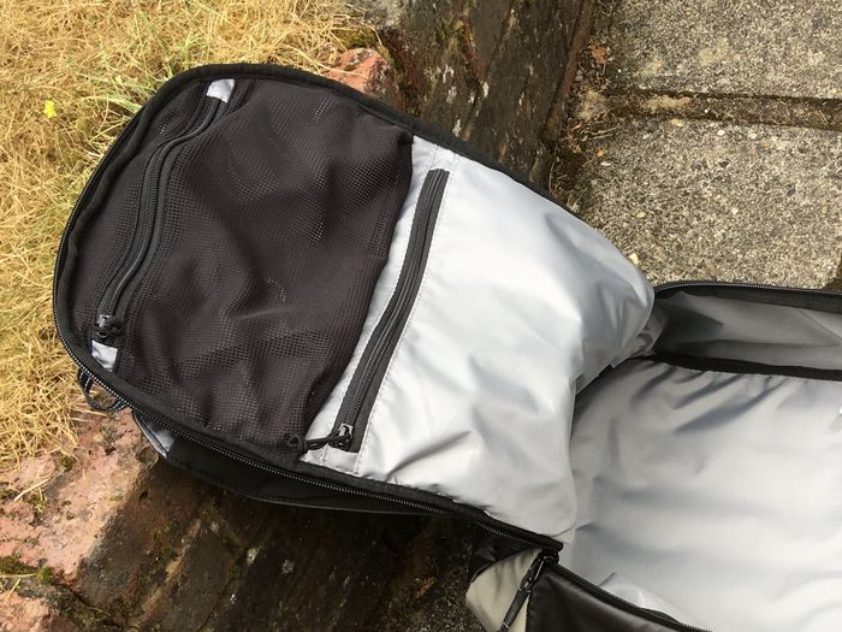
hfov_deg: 35.5
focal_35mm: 53
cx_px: 615
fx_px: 1289
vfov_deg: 26.9
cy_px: 528
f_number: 2.2
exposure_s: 1/125
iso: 25
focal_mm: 4.15
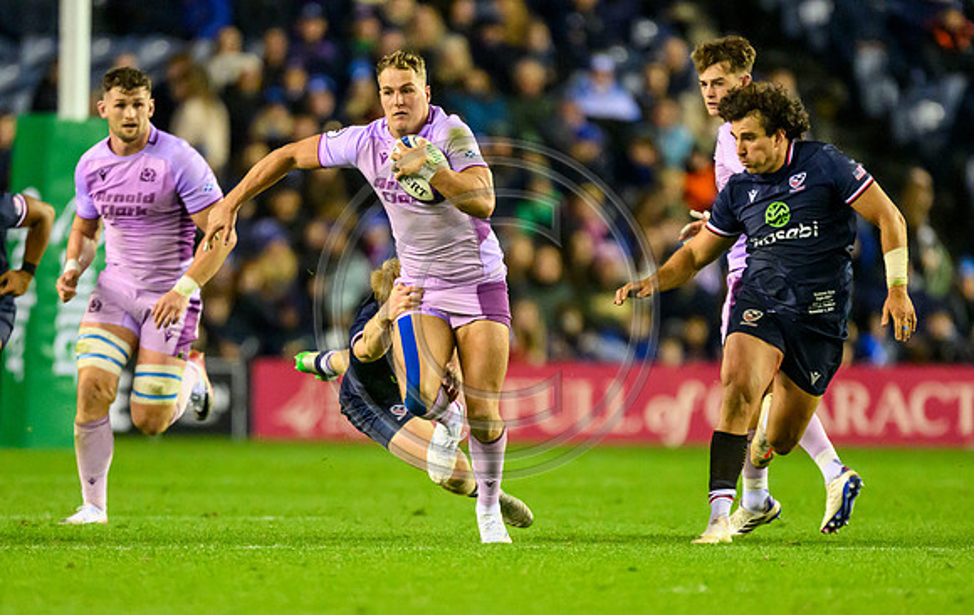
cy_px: 442
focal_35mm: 789
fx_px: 21005
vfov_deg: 1.7
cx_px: 410
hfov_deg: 2.7
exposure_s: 1/1000
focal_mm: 560
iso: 10000
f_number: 4
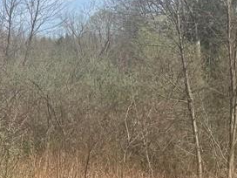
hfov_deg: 19.5
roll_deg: +0.9
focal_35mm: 98
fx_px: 671
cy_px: 86
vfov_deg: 15.1
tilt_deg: +3.4
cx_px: 6
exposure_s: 1/3509
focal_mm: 4.2
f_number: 1.6
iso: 32
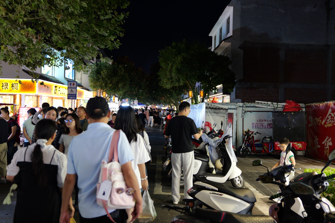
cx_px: 168
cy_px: 112
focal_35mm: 39
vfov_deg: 34.2
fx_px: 363
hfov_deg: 49.6
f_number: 2.8
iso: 3200
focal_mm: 39
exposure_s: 1/200
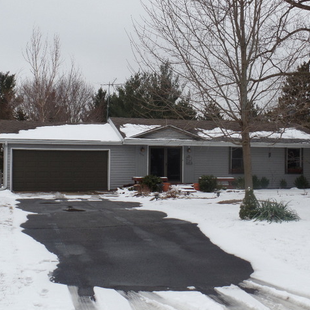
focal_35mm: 50
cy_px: 155
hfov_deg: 34.0
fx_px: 507
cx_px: 170
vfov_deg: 34.0
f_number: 3.6
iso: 80
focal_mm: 7.5
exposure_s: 1/500
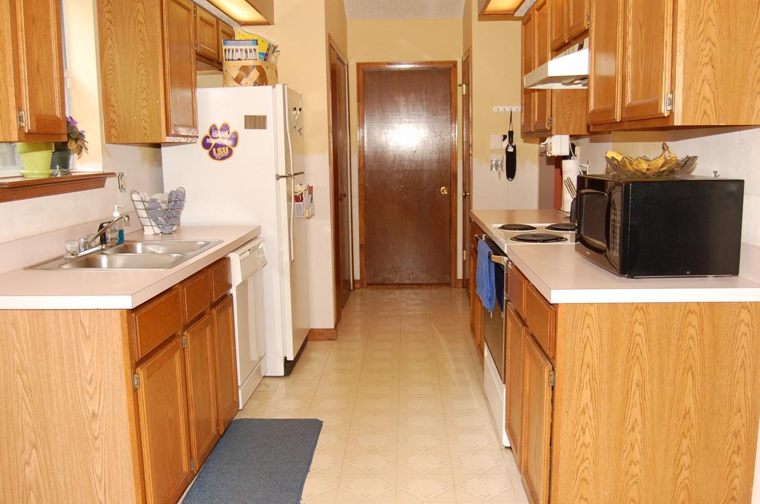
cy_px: 254
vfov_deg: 41.0
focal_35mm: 32
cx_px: 362
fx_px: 674
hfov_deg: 58.8
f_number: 4
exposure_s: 1/60
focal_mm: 20
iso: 200
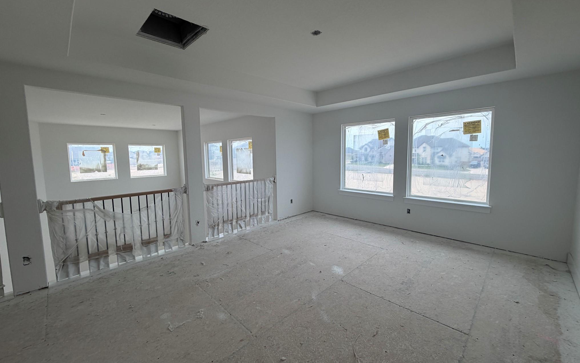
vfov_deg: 74.8
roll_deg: +1.3
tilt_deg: -6.2
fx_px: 237
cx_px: 288
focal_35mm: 15
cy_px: 177
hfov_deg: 101.5
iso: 40
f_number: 2.2
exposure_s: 1/224
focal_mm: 2.22
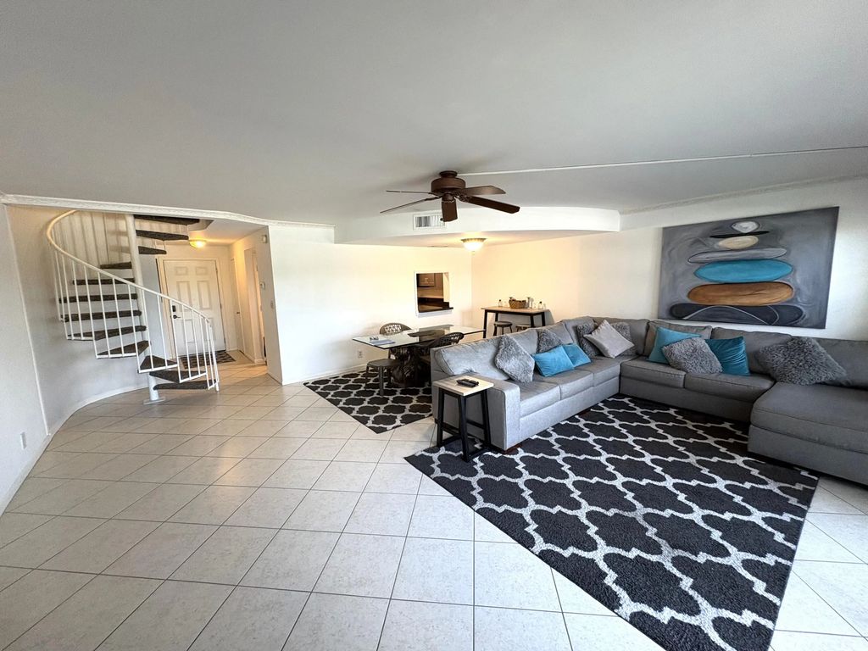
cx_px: 434
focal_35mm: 14
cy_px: 326
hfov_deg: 102.1
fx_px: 351
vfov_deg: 85.7
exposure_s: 1/60
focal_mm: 2.22
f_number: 2.2
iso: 160
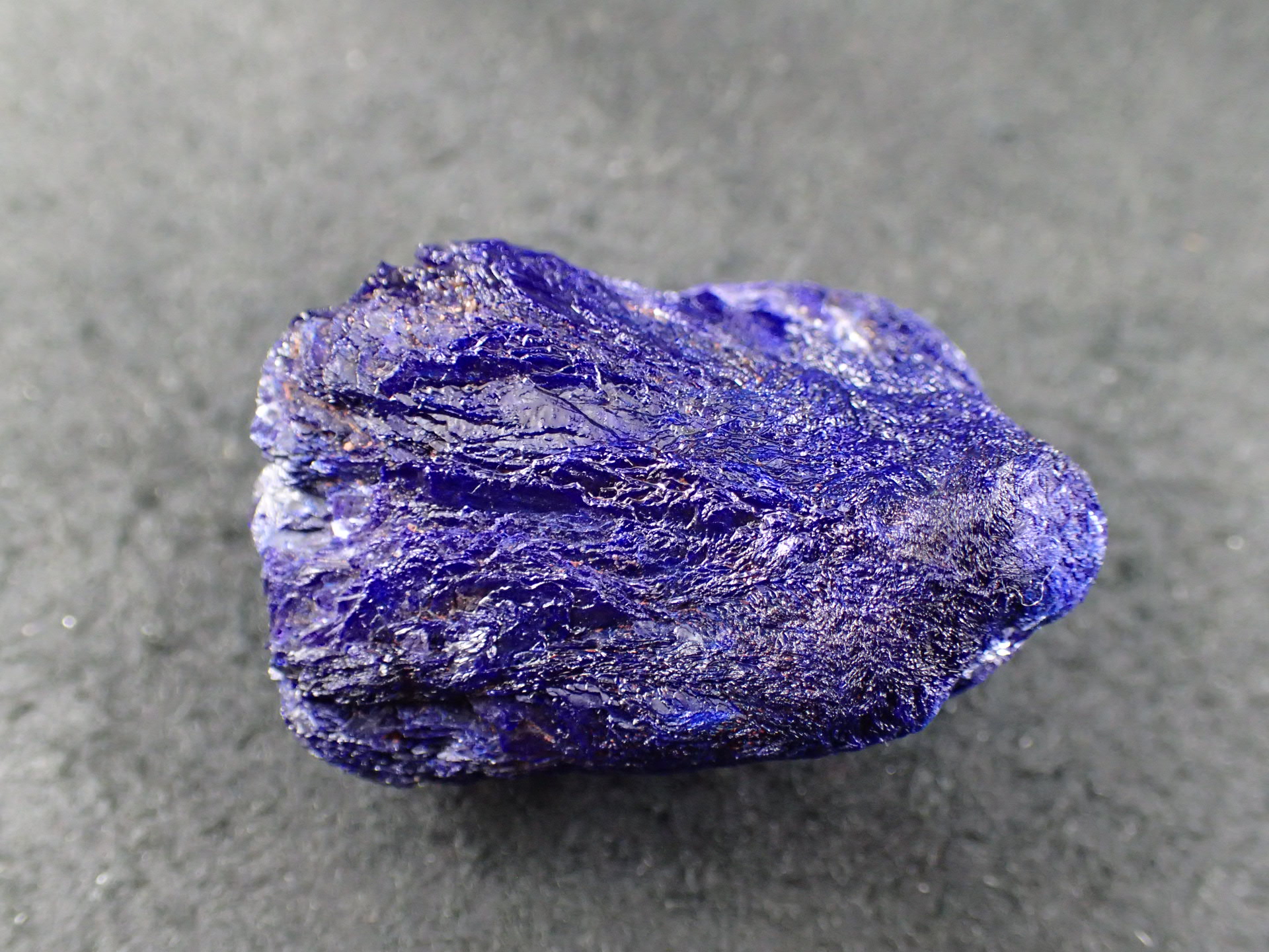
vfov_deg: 36.0
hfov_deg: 46.8
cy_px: 476
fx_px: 1466
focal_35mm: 40
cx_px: 634
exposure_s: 1/160
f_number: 2.8
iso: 800
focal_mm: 7.34
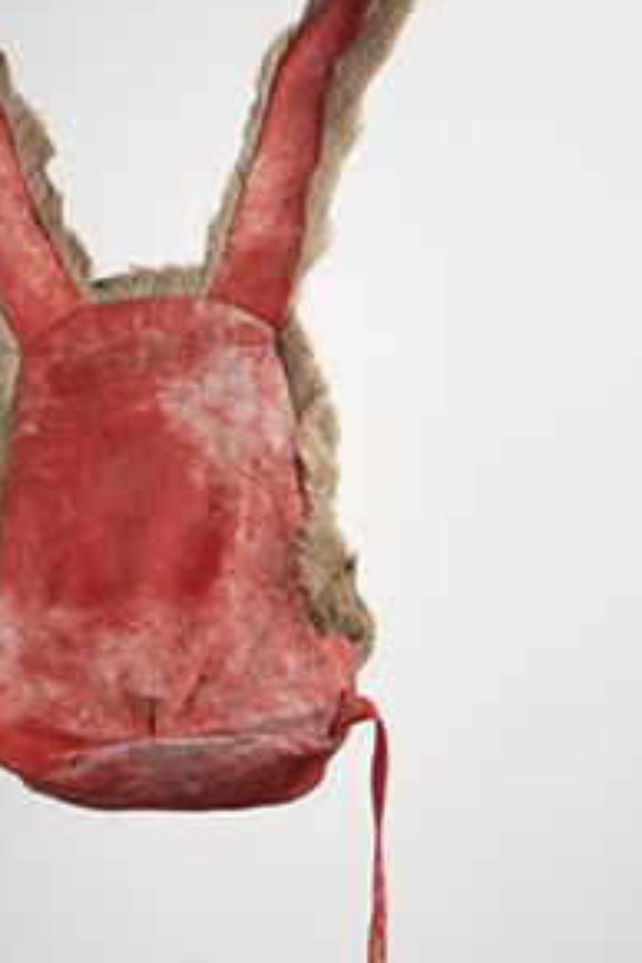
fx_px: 3878
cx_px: 127
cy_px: 516
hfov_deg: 9.4
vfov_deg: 14.2
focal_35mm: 145
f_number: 7.1
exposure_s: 1/160
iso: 100
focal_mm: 88
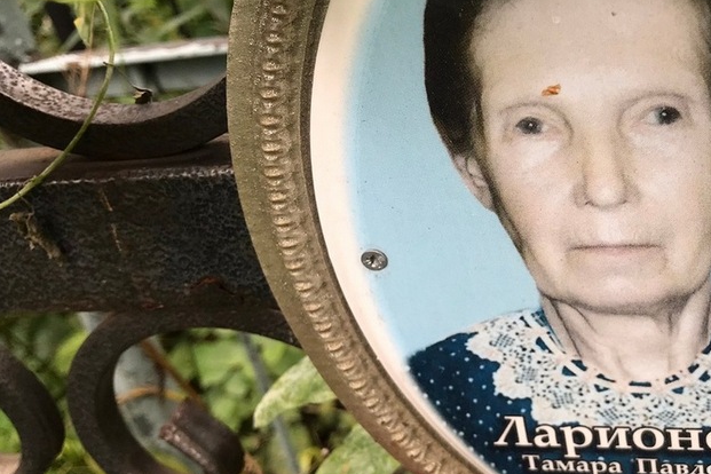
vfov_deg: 28.1
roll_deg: +8.3
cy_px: 232
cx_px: 530
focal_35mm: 48
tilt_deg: -33.5
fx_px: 948
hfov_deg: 40.0
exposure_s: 1/202
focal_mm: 3.99
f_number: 1.8
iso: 20
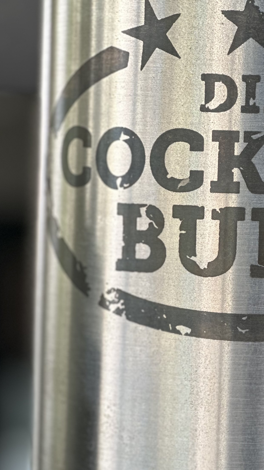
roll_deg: -0.6
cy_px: 345
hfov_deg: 7.8
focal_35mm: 154
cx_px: 271
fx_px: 1917
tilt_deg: -7.6
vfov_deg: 13.9
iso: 25
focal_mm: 9
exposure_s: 1/100
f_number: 2.8
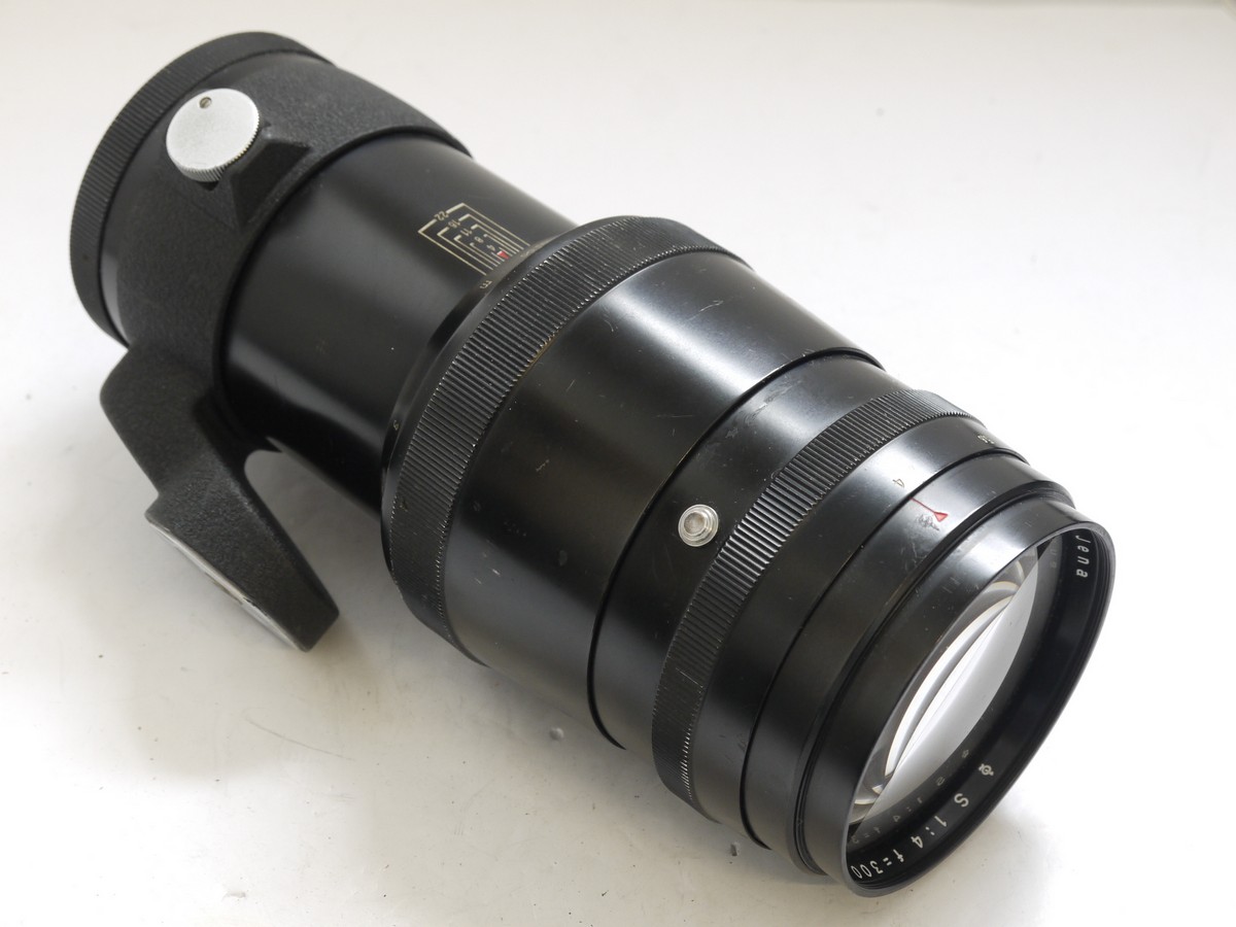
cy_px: 464
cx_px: 618
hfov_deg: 27.0
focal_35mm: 72
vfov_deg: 20.4
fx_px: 2571
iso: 400
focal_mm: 36
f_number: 10
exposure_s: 1/10
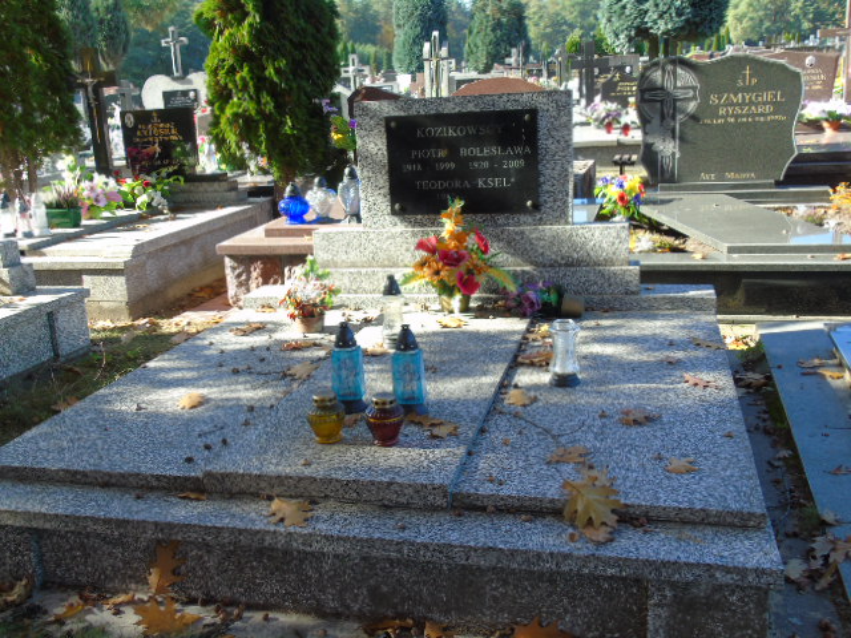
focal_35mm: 34
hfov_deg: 54.0
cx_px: 426
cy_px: 319
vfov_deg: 41.8
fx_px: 836
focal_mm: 6.1
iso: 80
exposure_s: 1/125
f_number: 3.8
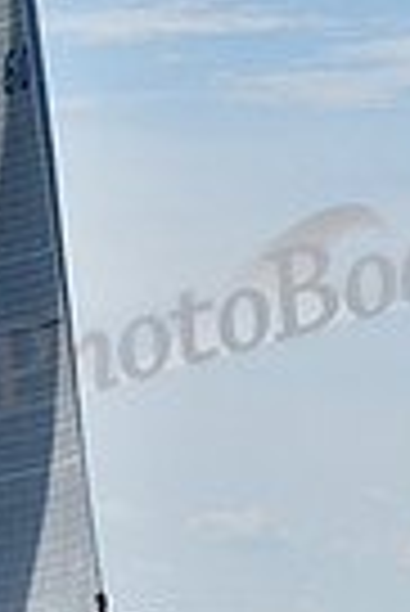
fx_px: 8451
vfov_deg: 4.2
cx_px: -246
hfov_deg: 2.8
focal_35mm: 496
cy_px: 130
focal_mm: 116
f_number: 8
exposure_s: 1/1600
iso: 250
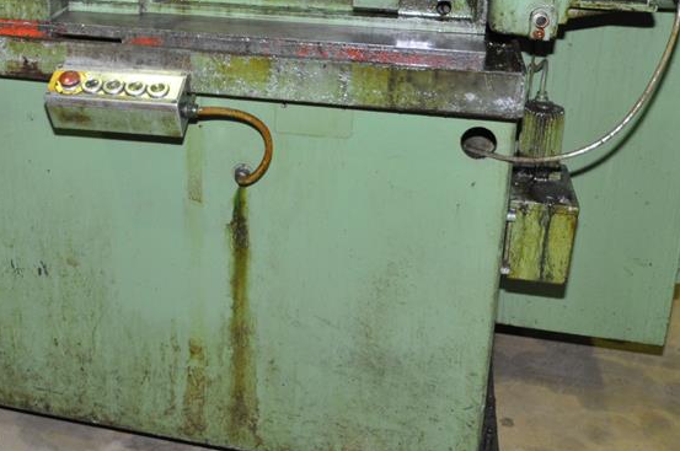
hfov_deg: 40.8
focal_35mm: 47
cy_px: 32
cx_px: 173
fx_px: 887
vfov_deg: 27.4
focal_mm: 15
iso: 800
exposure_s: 1/60
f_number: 4
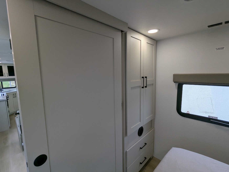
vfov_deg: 78.2
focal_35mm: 16
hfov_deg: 94.4
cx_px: 114
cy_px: 86
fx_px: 106
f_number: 2.2
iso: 83
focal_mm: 2.35
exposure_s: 1/183
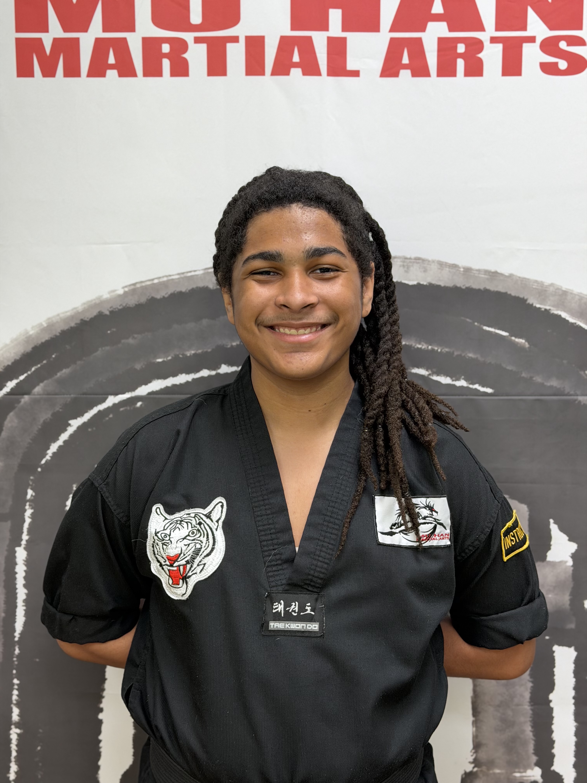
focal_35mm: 48
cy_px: 392
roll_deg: +0.5
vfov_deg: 39.7
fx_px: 1085
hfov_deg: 30.3
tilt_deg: -6.8
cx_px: 294
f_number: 1.78
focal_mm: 6.76
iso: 100
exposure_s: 1/60
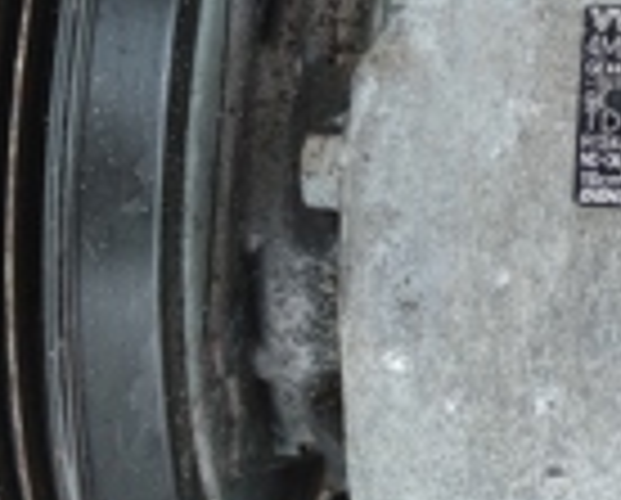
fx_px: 2081
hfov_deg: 16.2
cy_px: 135
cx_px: 774
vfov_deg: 13.6
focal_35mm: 113
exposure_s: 1/120
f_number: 1.89
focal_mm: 5.43
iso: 236
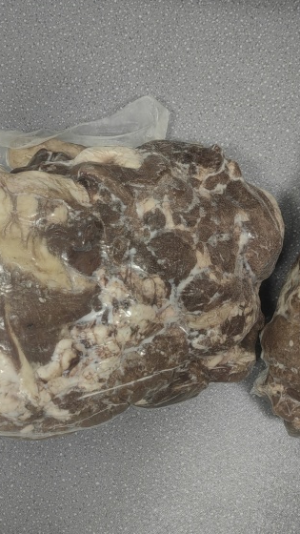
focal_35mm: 42
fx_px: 594
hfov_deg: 28.2
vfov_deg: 48.4
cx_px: 109
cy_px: 259
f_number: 1.8
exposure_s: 1/100
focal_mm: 5.54
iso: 1250
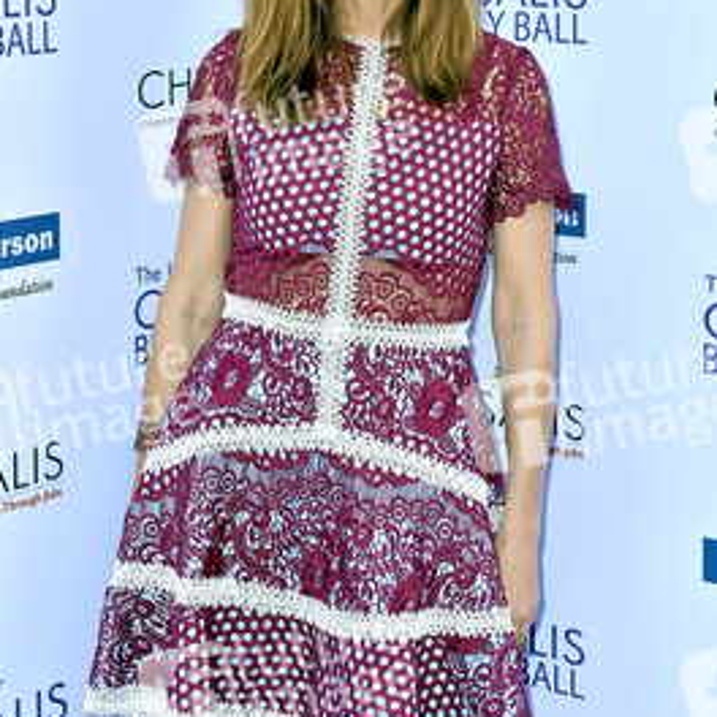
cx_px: 357
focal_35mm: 90
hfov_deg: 19.3
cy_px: 274
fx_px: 2109
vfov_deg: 19.3
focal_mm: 70
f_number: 6.3
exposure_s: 1/250
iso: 200
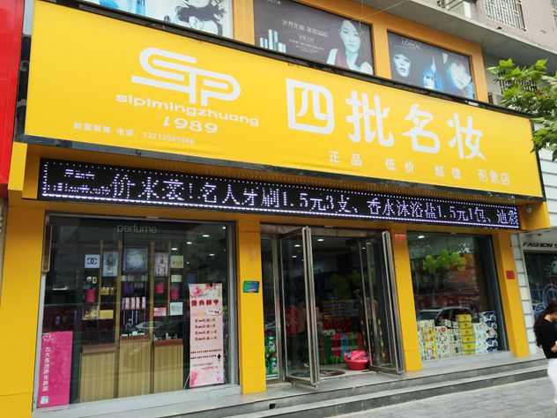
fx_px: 467
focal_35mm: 29
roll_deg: +1.3
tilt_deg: +13.8
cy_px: 209
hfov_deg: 61.7
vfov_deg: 48.2
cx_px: 278
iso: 32
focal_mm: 4.15
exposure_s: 1/297
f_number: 2.2
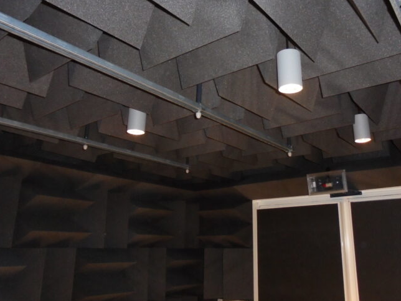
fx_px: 359
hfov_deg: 58.2
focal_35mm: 31
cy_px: 129
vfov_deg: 45.3
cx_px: 222
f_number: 3.5
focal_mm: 4.6
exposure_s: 1/30
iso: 400
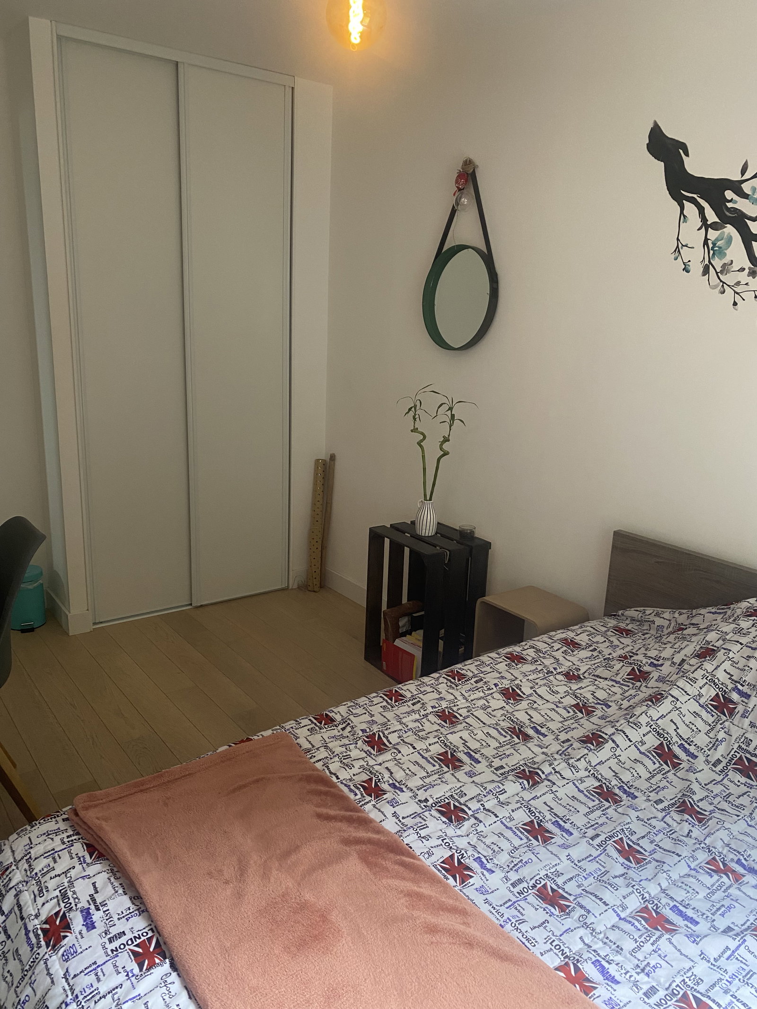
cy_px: 504
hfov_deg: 53.1
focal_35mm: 26
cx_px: 378
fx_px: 758
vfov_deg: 67.3
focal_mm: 4.25
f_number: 1.8
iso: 160
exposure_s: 1/60
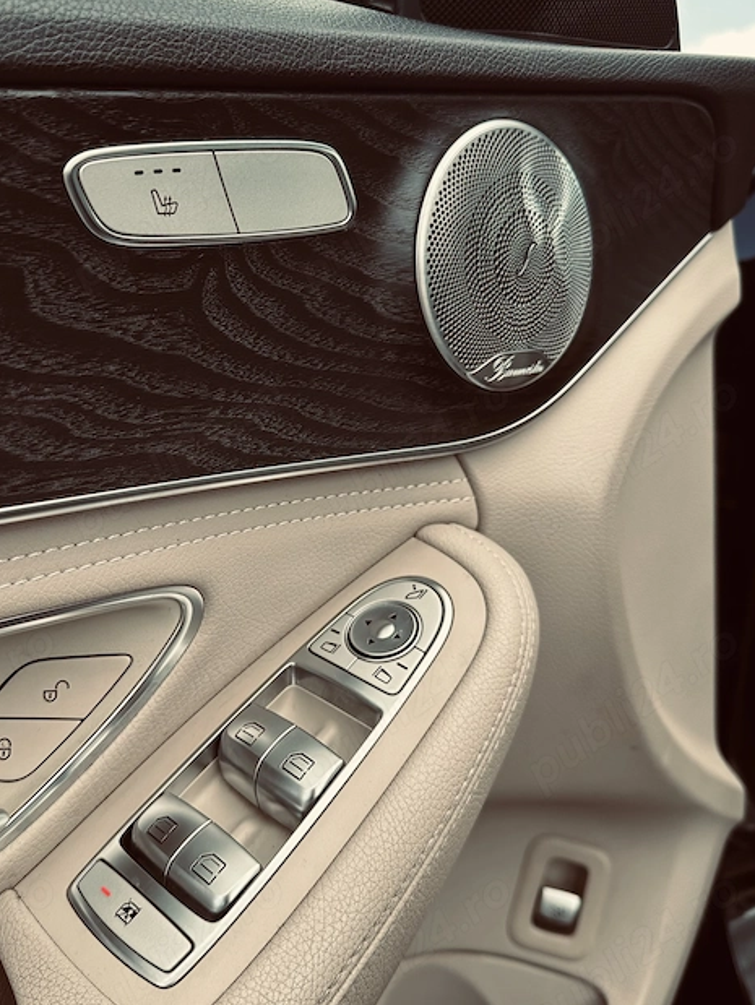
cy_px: 513
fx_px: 901
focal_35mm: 31
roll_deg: +2.5
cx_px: 291
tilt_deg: -13.4
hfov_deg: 45.2
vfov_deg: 58.3
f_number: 1.78
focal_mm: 6.86
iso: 80
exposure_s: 1/767
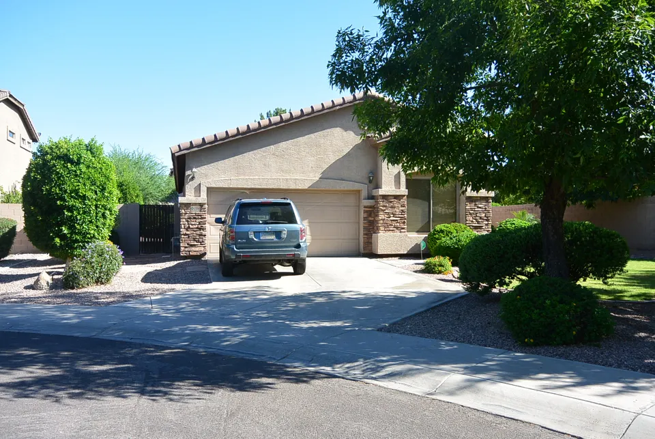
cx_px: 328
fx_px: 528
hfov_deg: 63.6
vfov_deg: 45.1
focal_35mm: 29
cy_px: 220
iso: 100
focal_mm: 11
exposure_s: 1/400
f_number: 4.5
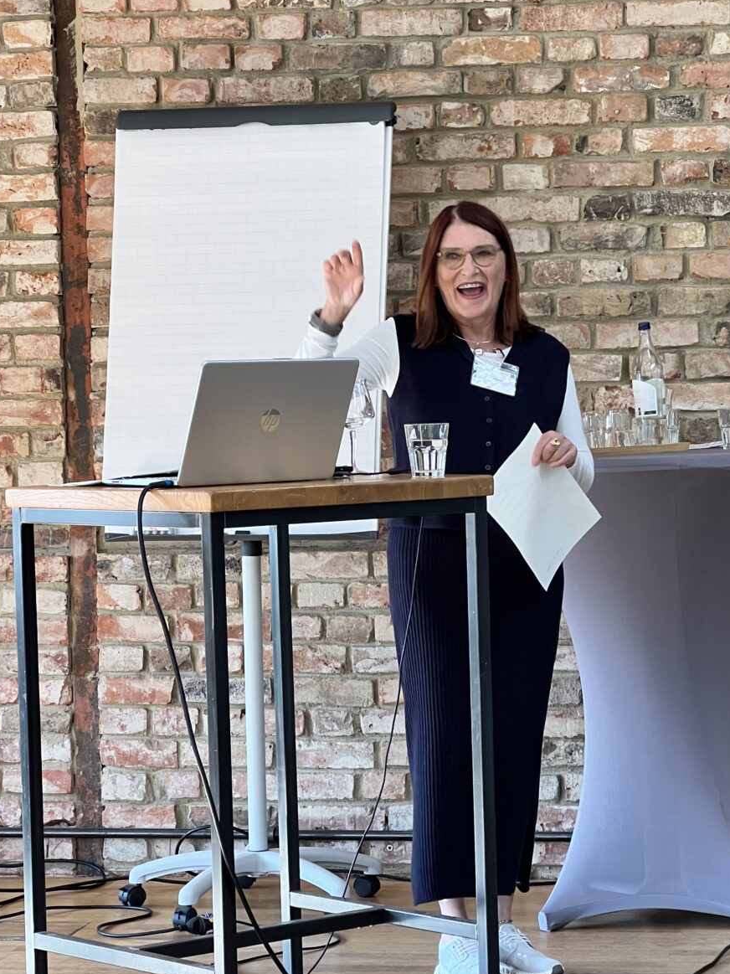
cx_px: 473
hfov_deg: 13.1
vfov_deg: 17.4
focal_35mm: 113
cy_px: 535
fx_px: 3178
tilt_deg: -2.6
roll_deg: +0.6
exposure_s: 1/120
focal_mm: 9
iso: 200
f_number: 2.8
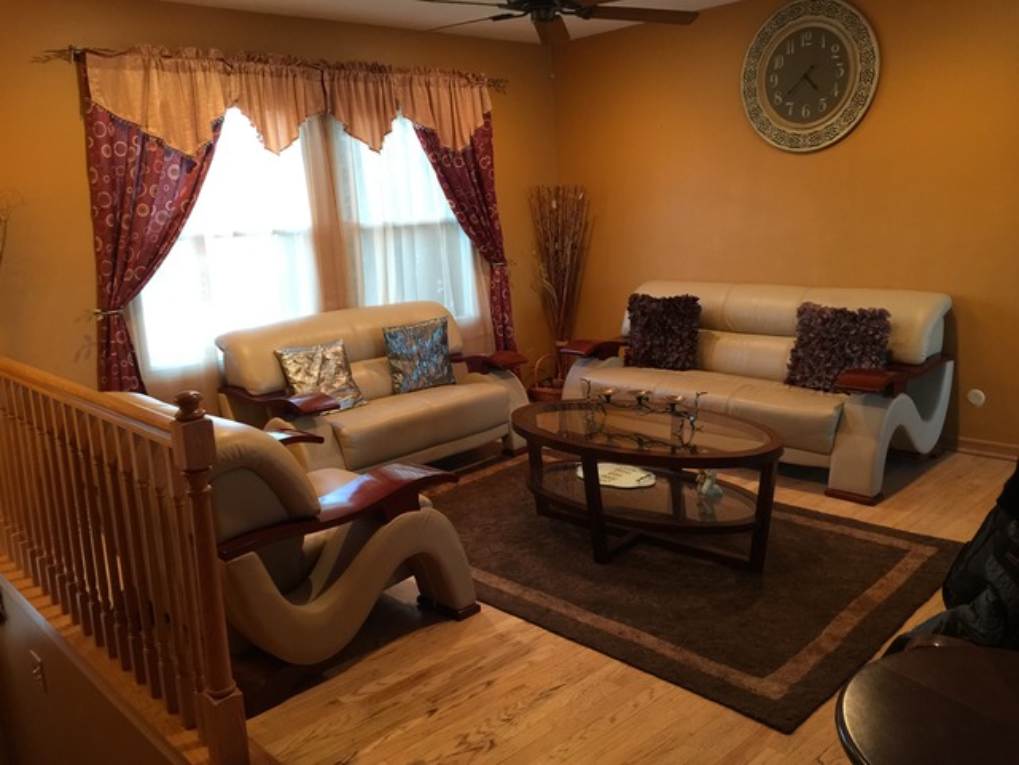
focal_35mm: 29
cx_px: 510
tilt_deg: -11.2
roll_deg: +4.0
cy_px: 382
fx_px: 854
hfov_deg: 61.7
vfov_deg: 48.2
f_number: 2.2
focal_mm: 4.15
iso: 100
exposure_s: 1/15
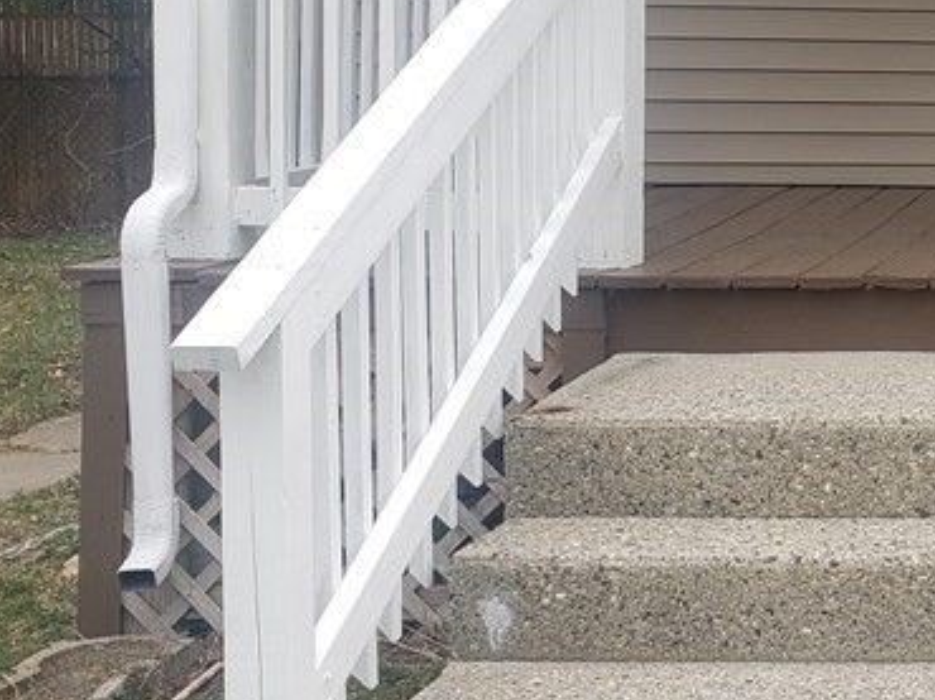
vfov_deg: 20.2
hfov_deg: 24.0
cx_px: 1193
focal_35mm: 72
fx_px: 1944
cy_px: 149
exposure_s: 1/360
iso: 50
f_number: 2.4
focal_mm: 4.3
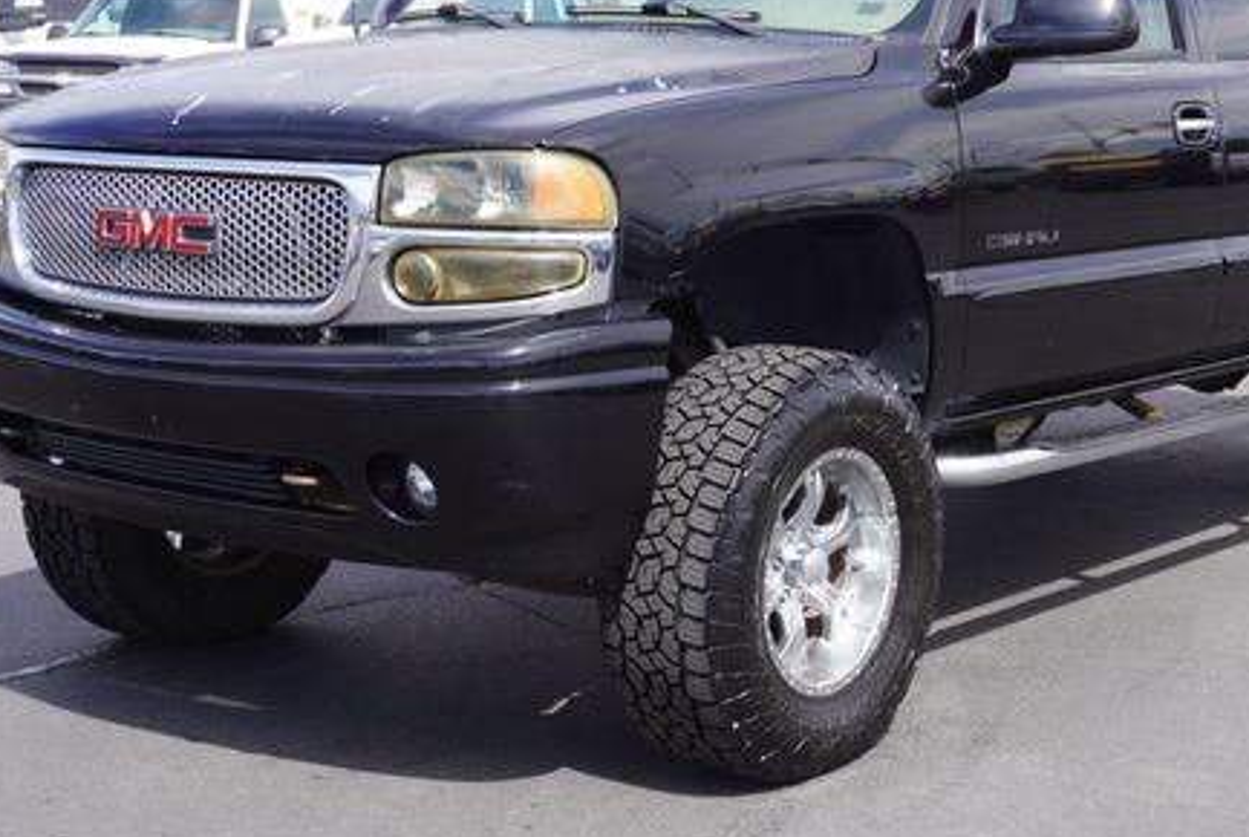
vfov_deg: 19.8
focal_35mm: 69
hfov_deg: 29.2
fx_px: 2388
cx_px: 762
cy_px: 271
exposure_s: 1/100
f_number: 9
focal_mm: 31
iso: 100
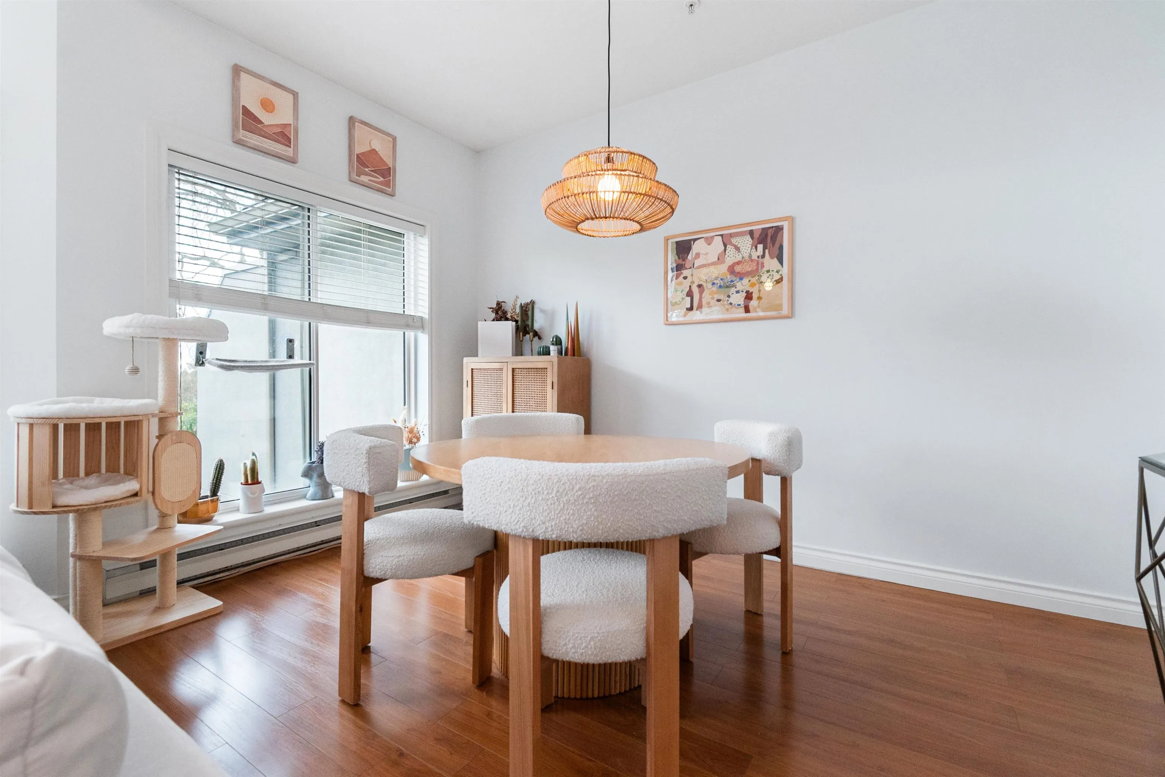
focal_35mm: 15
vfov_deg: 77.3
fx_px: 485
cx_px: 582
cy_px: 388
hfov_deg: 100.4
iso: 320
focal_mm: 10
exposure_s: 1/100
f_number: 7.1
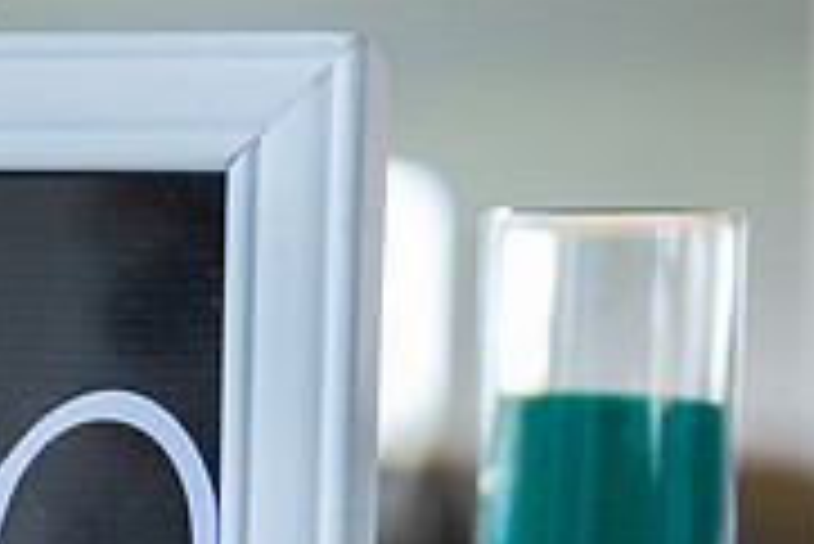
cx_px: 54
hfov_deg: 12.7
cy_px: 861
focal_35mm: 160
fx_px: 3621
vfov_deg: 8.4
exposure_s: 1/160
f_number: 2.8
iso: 500
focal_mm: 50
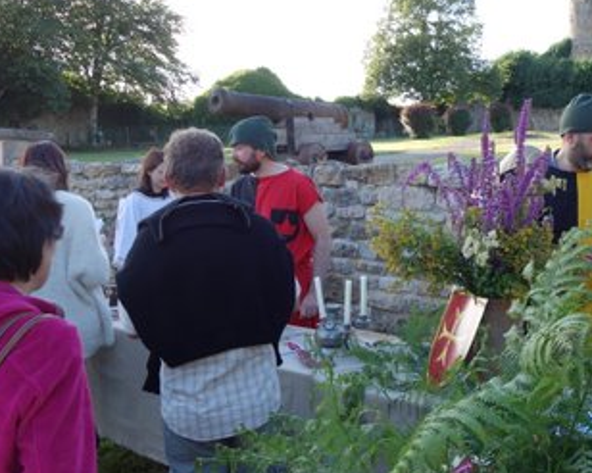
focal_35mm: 41
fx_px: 718
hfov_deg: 44.4
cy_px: 219
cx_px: 379
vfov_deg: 36.4
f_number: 4.5
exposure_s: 1/100
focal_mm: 10.4
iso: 125
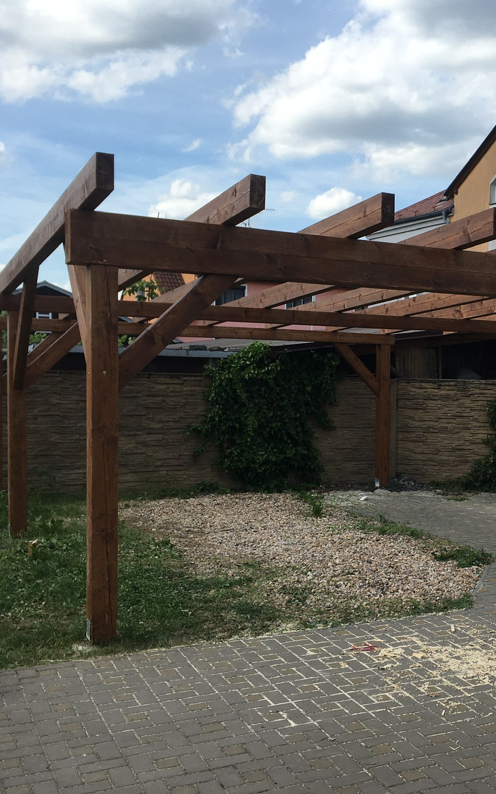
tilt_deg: -0.3
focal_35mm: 42
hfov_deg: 29.5
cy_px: 397
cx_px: 428
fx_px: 908
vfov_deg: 47.2
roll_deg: -1.7
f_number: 2.2
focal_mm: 4.15
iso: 25
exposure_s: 1/1304
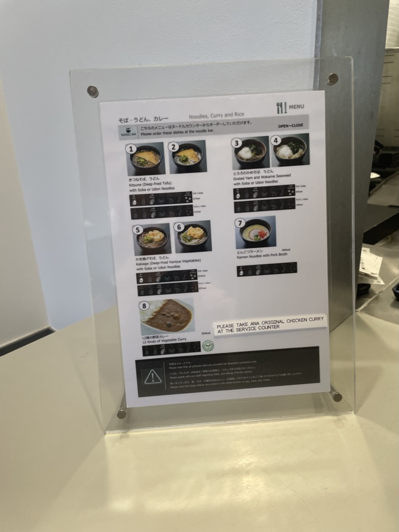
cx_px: 200
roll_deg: +2.1
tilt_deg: -20.4
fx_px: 399
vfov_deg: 67.3
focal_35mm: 26
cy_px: 266
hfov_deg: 53.1
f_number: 1.6
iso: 125
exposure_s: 1/121
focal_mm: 4.2
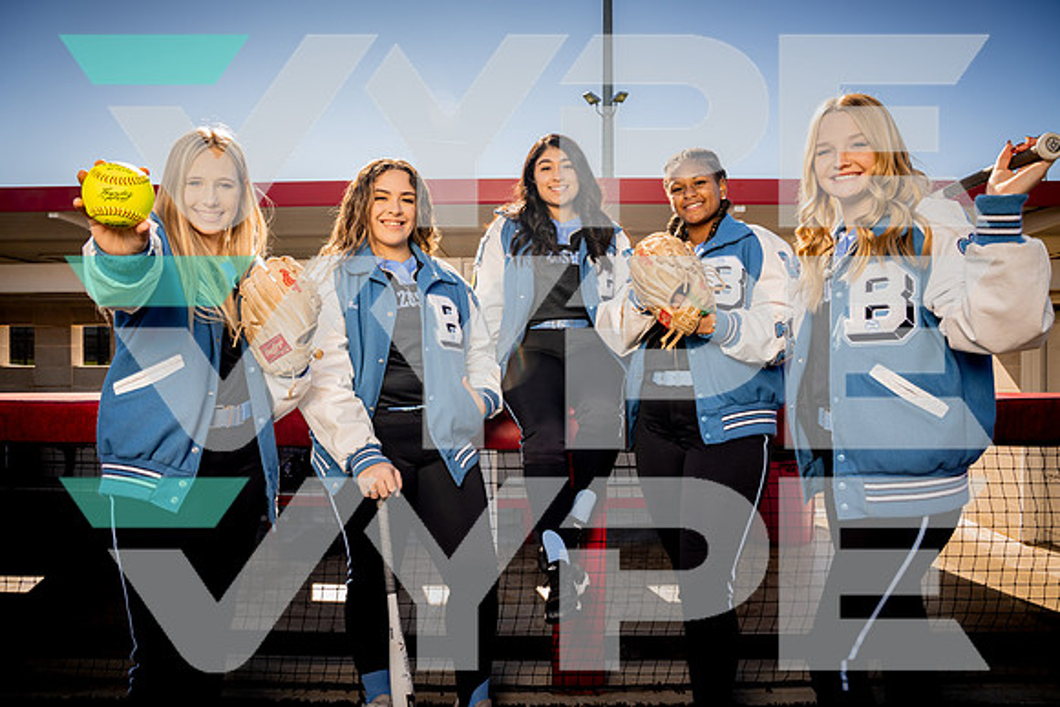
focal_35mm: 24
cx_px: 530
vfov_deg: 53.2
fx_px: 707
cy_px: 354
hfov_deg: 73.7
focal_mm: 24
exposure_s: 1/250
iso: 250
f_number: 7.1
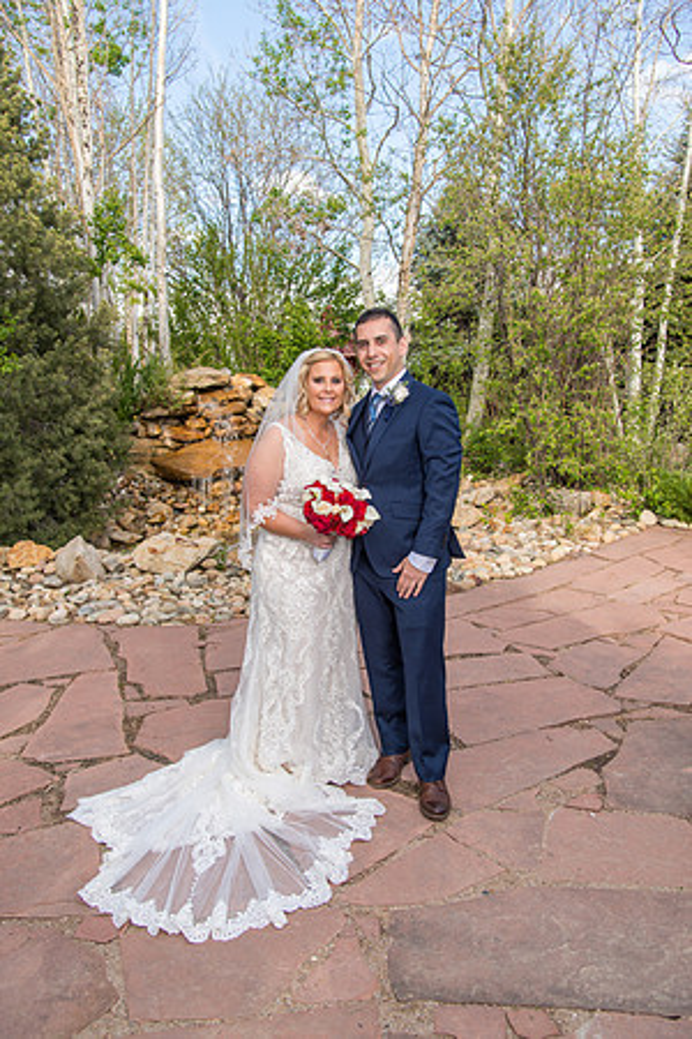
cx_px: 346
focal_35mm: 28
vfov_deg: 65.5
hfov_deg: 46.4
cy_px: 520
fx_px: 807
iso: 100
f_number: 5
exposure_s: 1/250
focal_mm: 28
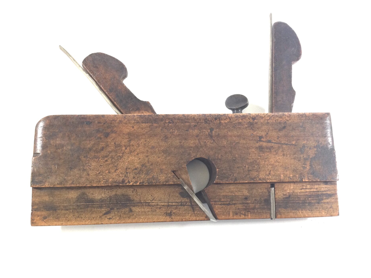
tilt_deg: -79.3
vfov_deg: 44.2
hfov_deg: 56.8
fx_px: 343
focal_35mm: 32
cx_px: 190
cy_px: 141
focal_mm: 3.3
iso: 50
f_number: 2.4
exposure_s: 1/100
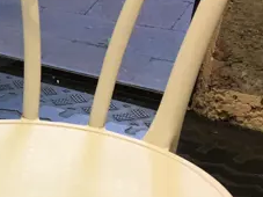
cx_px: -203
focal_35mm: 131
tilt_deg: -29.2
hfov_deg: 13.6
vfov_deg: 11.2
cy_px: 196
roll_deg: -3.4
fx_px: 995
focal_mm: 4.15
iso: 32
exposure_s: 1/33
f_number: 2.2
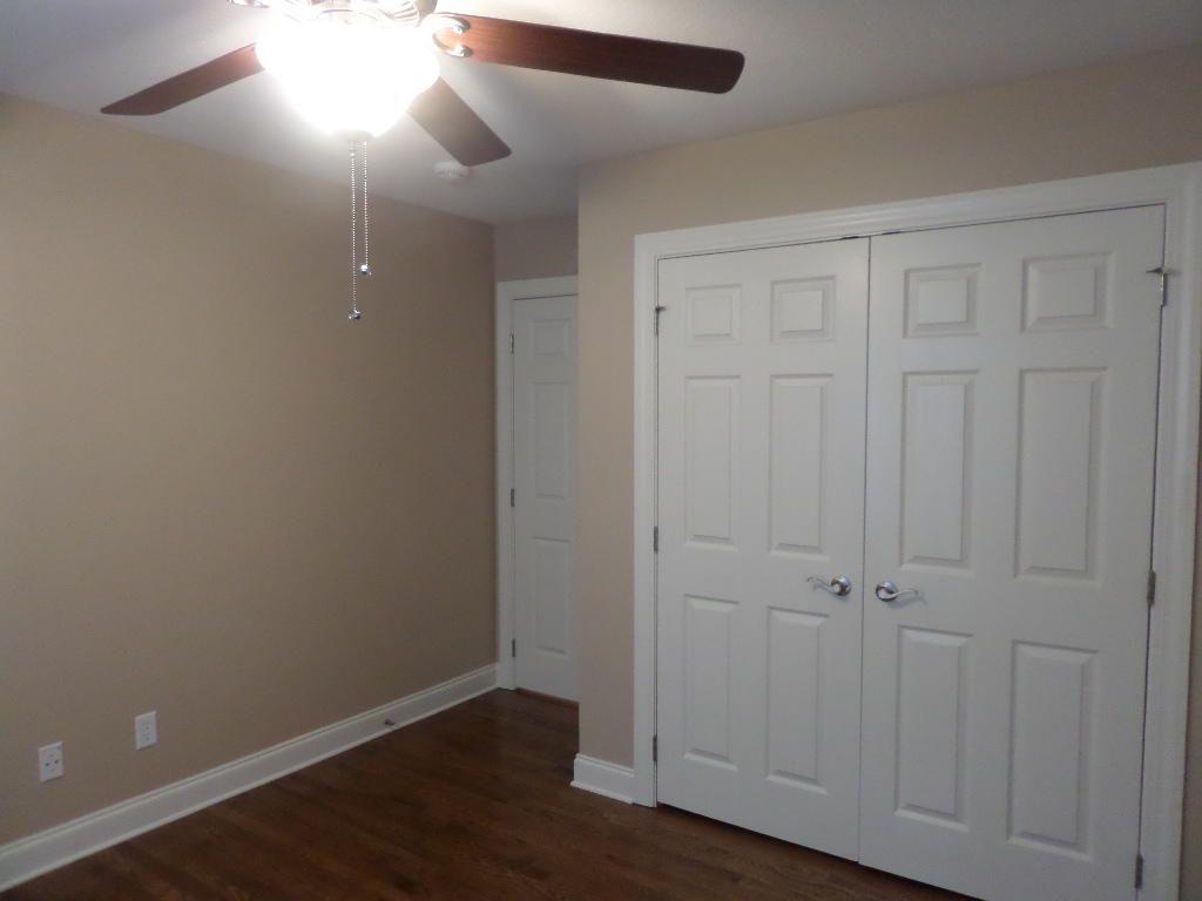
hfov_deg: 71.6
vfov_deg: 56.8
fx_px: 833
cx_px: 601
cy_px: 450
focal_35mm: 24
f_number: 3.1
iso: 320
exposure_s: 1/20
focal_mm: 4.3
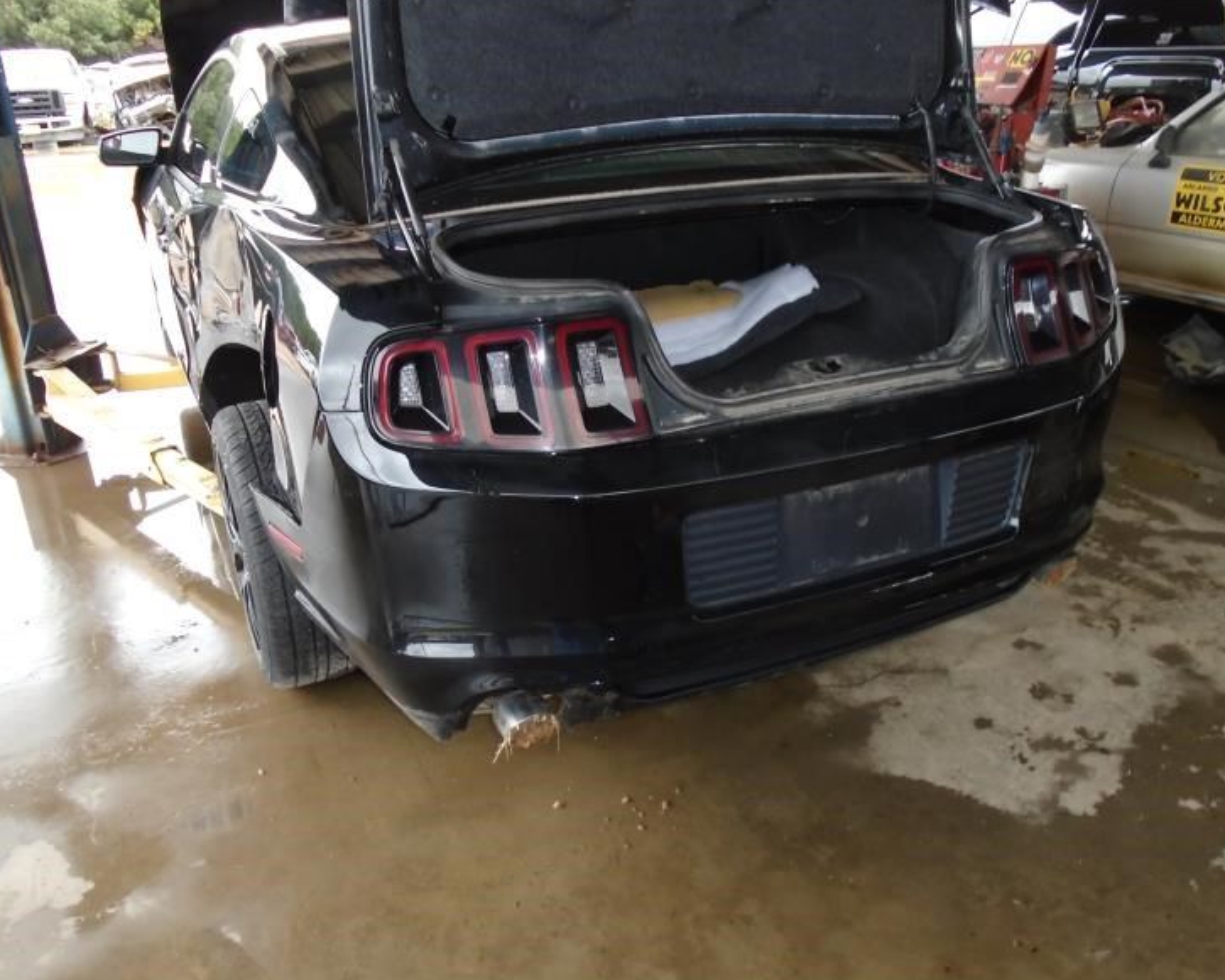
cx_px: 608
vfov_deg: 51.5
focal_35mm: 28
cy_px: 500
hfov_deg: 62.2
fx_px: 1015
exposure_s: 1/60
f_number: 3.2
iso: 160
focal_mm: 4.6
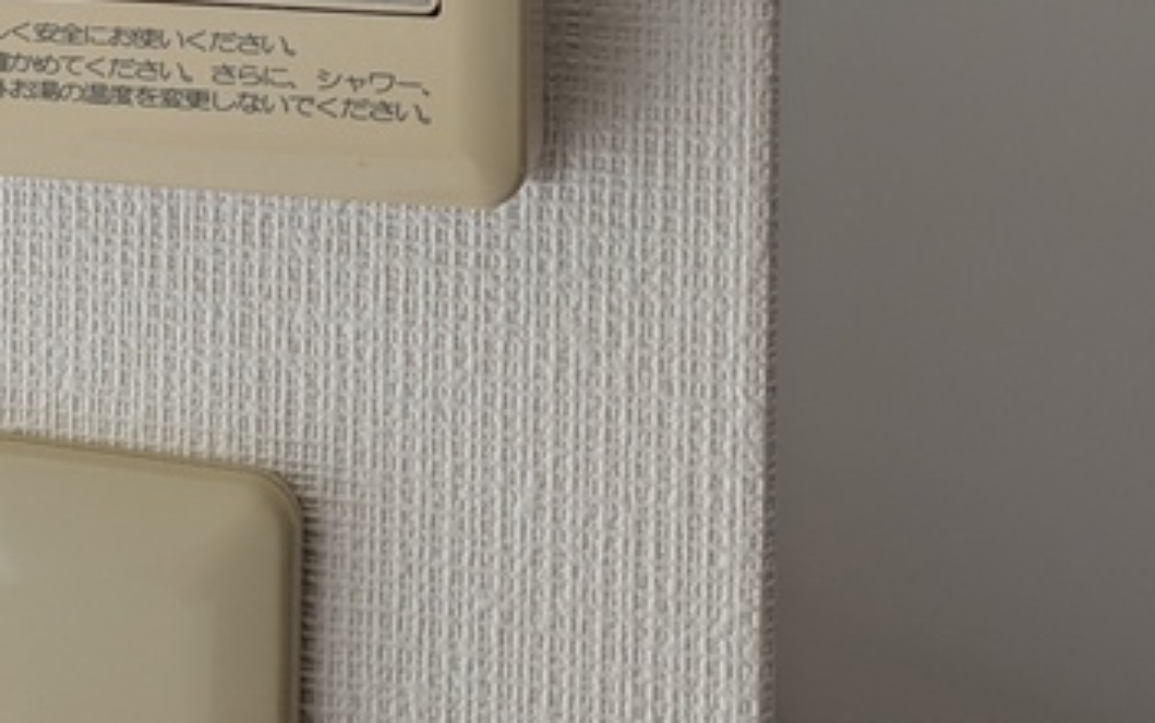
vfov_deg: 16.7
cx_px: 49
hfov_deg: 27.2
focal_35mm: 72
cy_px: -308
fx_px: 2267
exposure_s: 1/120
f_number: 1.89
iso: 75
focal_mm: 5.43
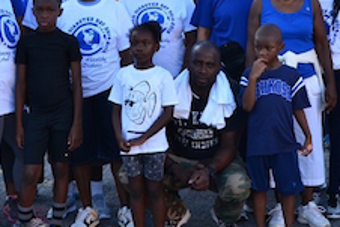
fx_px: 879
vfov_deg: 14.4
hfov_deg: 21.8
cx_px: 229
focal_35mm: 93
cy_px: -16
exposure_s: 1/60
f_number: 10
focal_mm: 22
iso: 200
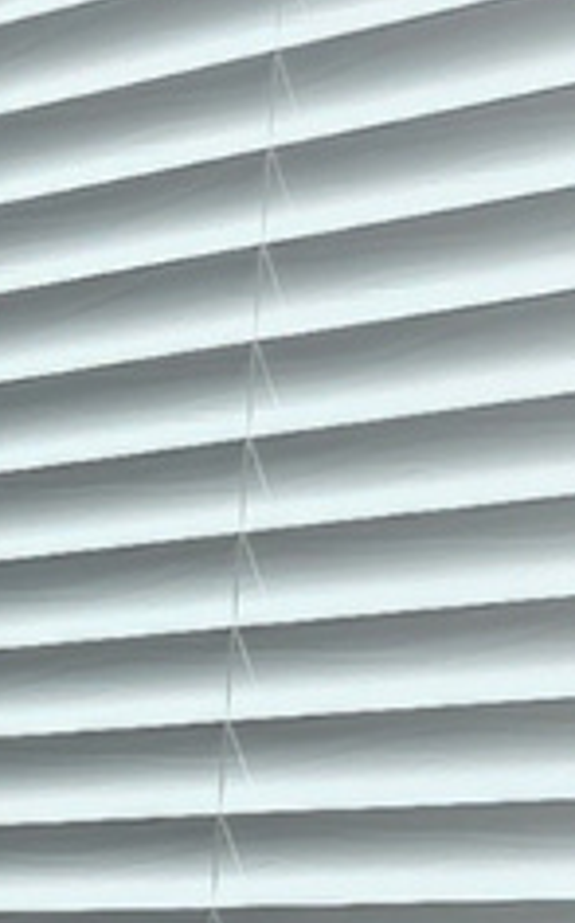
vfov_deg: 9.2
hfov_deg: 5.4
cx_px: -1776
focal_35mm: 212
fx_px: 5328
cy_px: 1975
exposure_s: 1/120
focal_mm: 5.4
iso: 50
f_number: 1.8
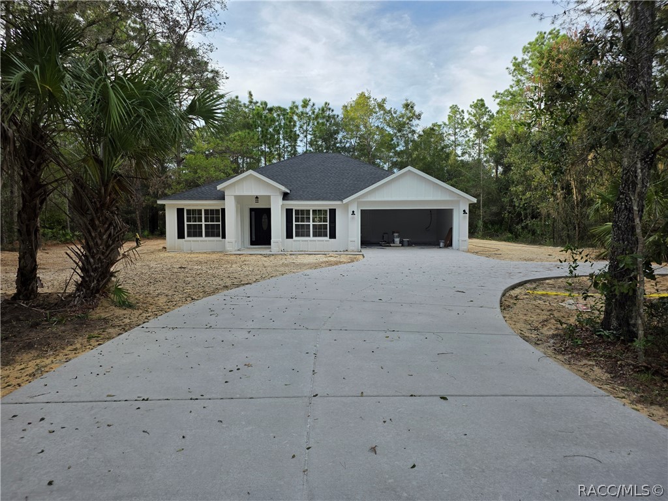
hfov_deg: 73.9
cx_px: 334
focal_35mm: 23
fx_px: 444
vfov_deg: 58.9
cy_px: 250
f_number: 1.7
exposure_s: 1/2049
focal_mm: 6.25
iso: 80
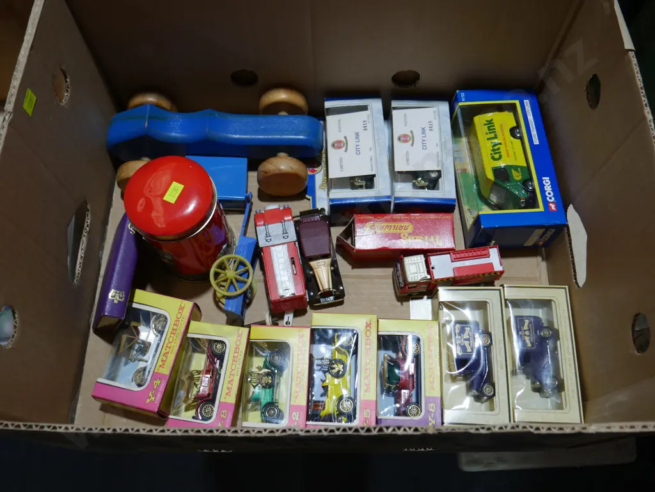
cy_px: 246
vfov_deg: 44.2
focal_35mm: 32
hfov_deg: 56.8
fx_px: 606
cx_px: 328
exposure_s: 1/100
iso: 200
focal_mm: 16
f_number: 4
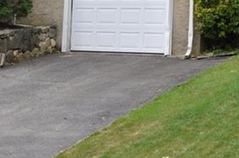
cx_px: 42
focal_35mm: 134
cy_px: 10
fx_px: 886
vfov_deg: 10.1
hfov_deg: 15.2
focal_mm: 25
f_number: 8
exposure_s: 1/250
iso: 200
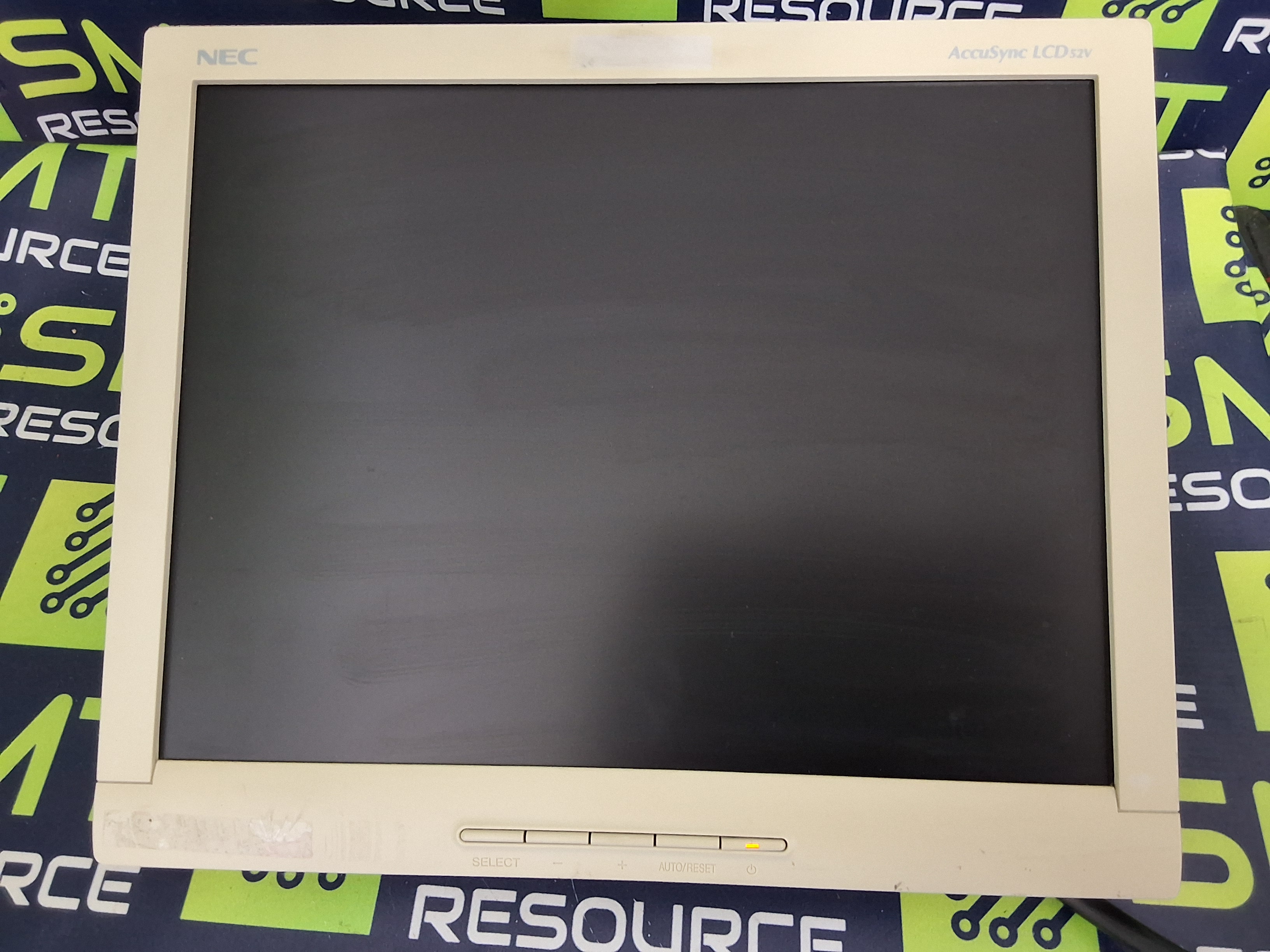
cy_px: 476
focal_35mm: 28
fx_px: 1027
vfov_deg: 49.7
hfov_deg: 63.4
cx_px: 635
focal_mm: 2.91
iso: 320
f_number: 1.9
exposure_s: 1/24
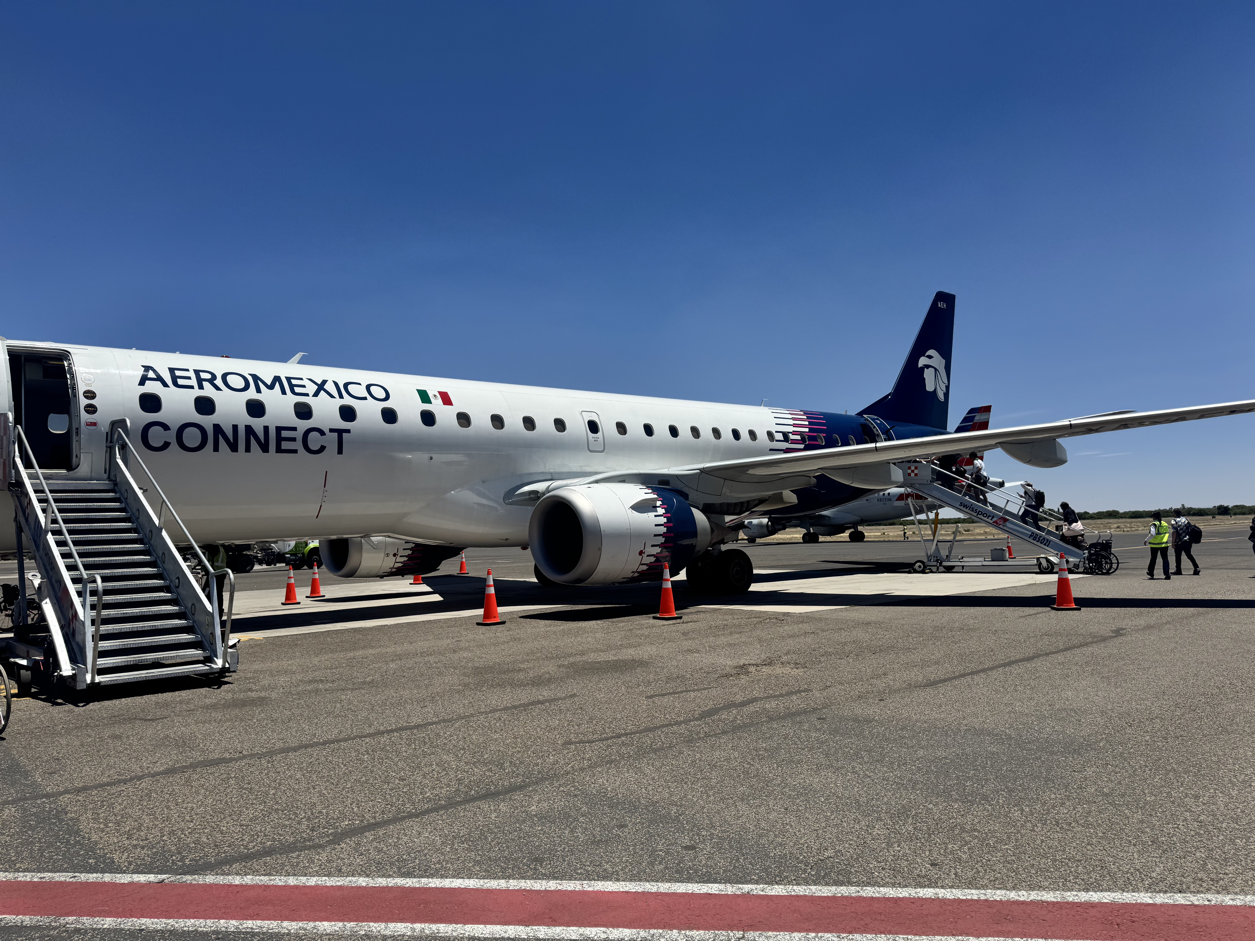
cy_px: 470
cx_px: 628
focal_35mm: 24
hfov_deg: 71.6
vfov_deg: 56.8
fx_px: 870
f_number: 1.78
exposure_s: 1/7937
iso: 80
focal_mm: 6.76
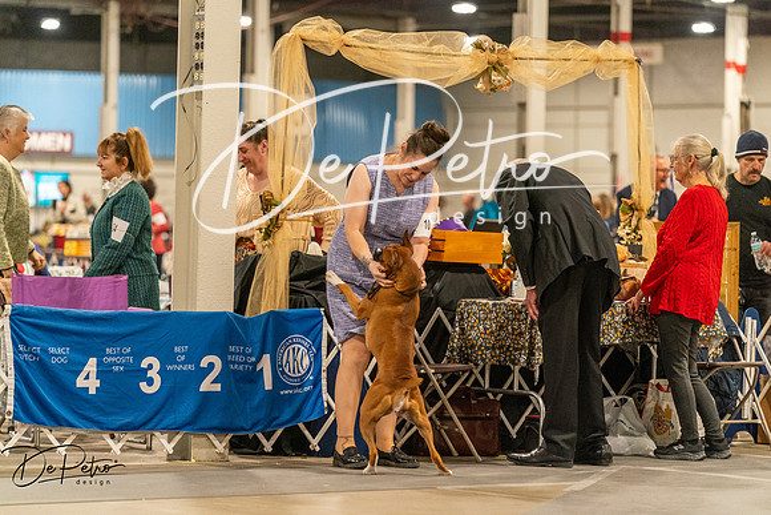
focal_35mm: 162
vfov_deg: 8.5
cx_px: 386
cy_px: 258
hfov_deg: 12.7
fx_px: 3470
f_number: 3.5
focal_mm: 162
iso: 6400
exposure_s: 1/250
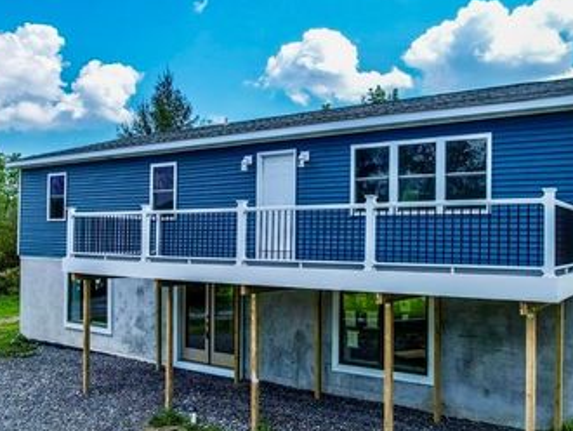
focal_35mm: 32
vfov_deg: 44.2
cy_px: 234
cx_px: 356
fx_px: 530
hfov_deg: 56.1
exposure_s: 1/1250
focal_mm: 8.38
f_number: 2.8
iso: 100
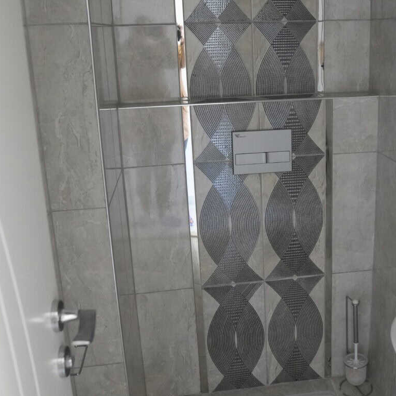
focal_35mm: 43
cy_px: 177
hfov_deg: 38.5
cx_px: 277
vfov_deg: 39.1
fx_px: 557
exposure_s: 1/160
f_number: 2.8
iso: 2500
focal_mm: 19
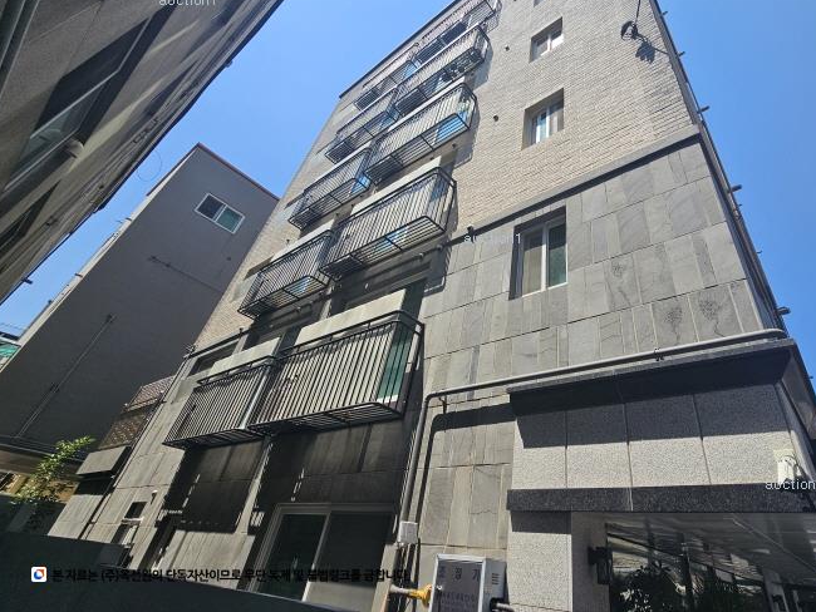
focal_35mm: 16
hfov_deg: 93.2
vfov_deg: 77.3
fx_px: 377
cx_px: 492
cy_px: 247
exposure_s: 1/2122
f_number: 2.2
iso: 50
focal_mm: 2.2
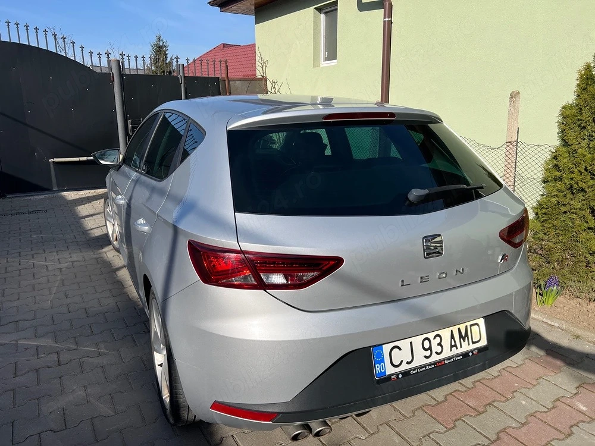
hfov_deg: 67.3
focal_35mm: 26
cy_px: 223
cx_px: 298
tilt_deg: -13.6
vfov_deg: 53.1
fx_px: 447
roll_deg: -0.1
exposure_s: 1/4444
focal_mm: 5.7
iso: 50
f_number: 1.5
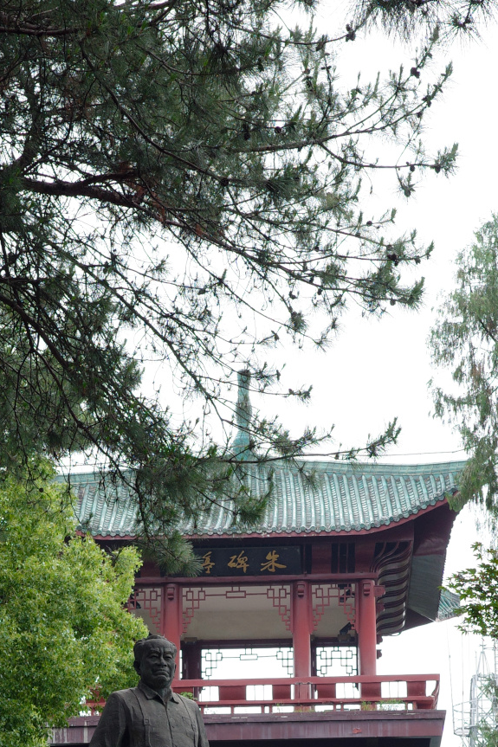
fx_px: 1847
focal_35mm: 89
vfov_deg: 22.1
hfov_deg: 15.3
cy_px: 732
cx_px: 167
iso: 200
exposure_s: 1/320
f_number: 4.5
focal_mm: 26
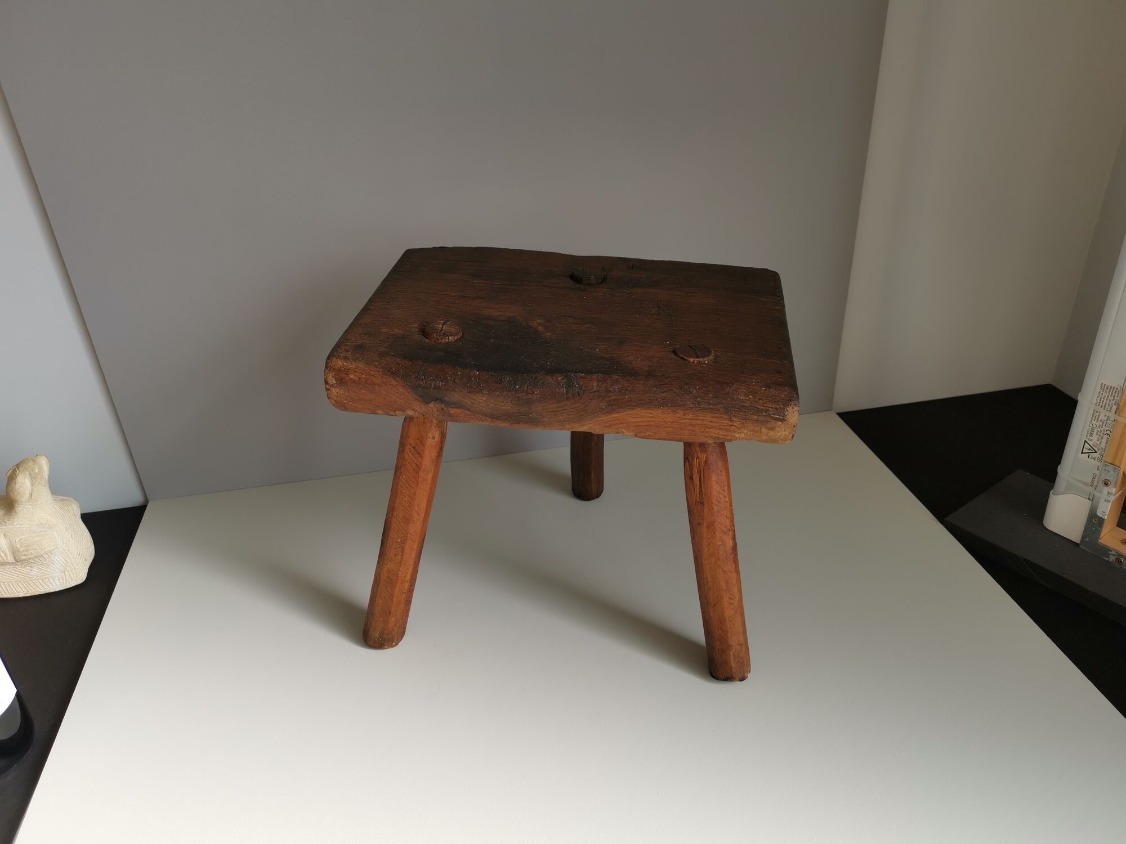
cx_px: 563
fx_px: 878
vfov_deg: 51.4
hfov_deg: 65.3
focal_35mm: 27
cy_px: 422
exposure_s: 1/196
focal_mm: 5.58
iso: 50
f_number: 1.8
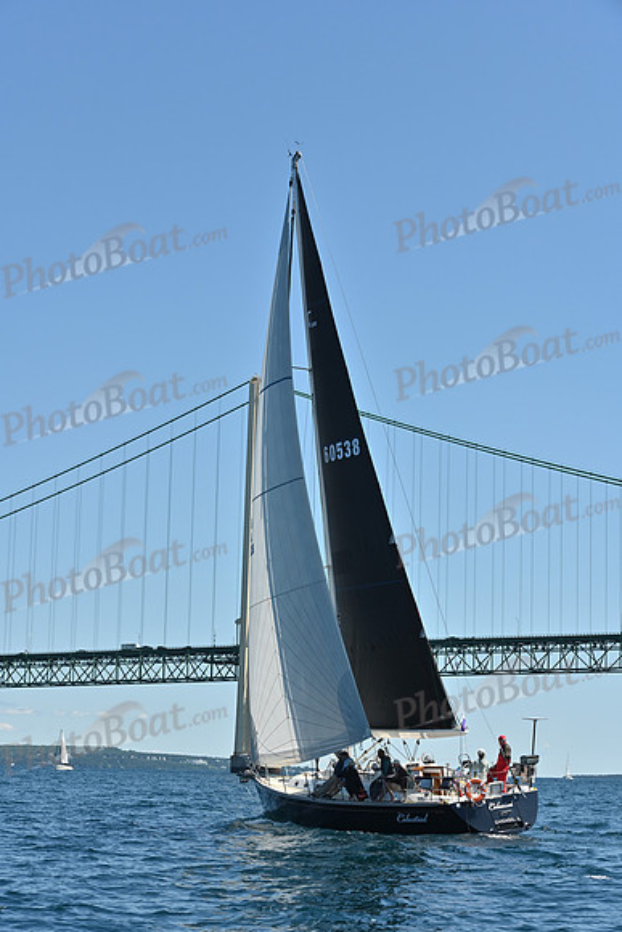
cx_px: 311
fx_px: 1813
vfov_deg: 28.8
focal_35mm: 70
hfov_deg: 19.5
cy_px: 466
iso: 320
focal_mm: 70
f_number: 8
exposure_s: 1/1000
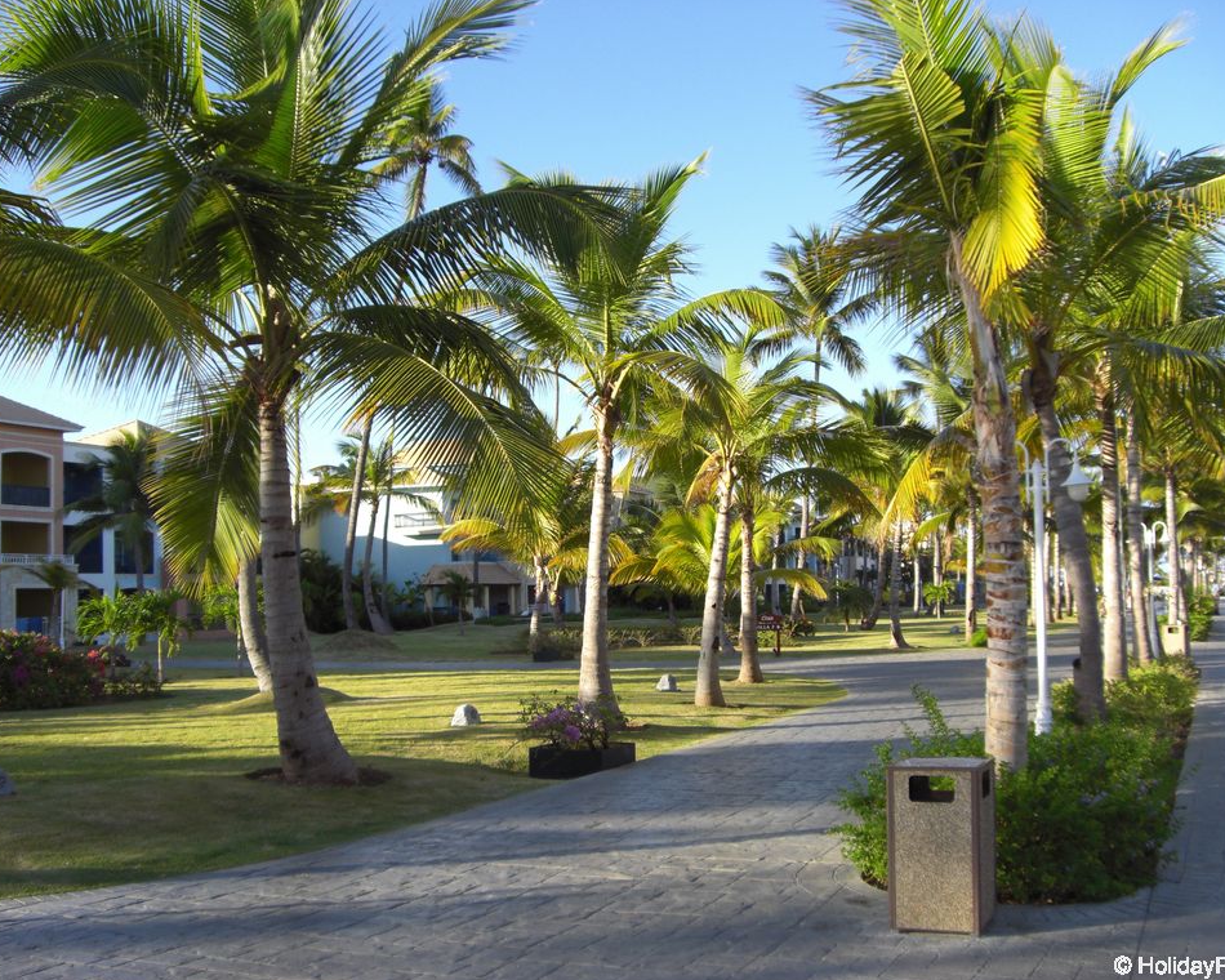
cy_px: 491
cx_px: 641
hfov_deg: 45.8
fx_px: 1450
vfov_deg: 37.3
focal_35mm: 40
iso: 64
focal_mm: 6.2
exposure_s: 1/400
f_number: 2.7
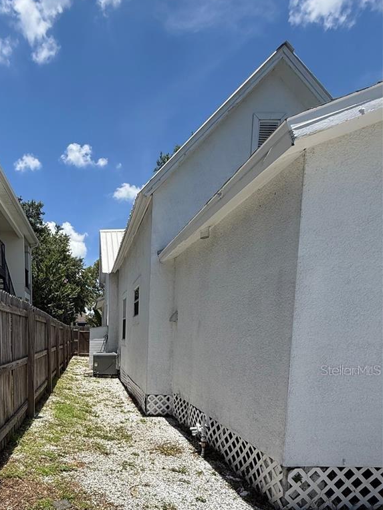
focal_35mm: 22
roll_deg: +0.0
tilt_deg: -6.1
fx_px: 325
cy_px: 370
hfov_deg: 57.1
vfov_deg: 72.2
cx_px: 83
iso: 50
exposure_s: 1/2717
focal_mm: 2.22
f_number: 2.2
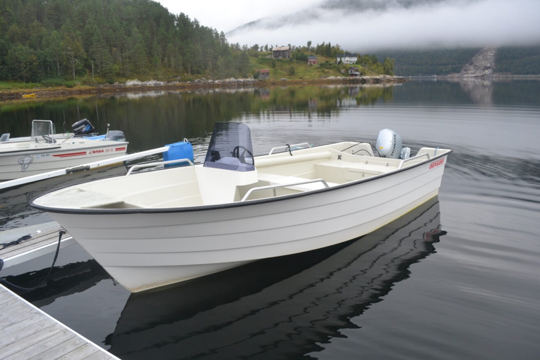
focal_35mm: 27
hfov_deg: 67.4
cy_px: 180
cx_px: 270
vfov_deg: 47.9
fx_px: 405
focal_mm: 18
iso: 320
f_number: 5.6
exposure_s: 1/125
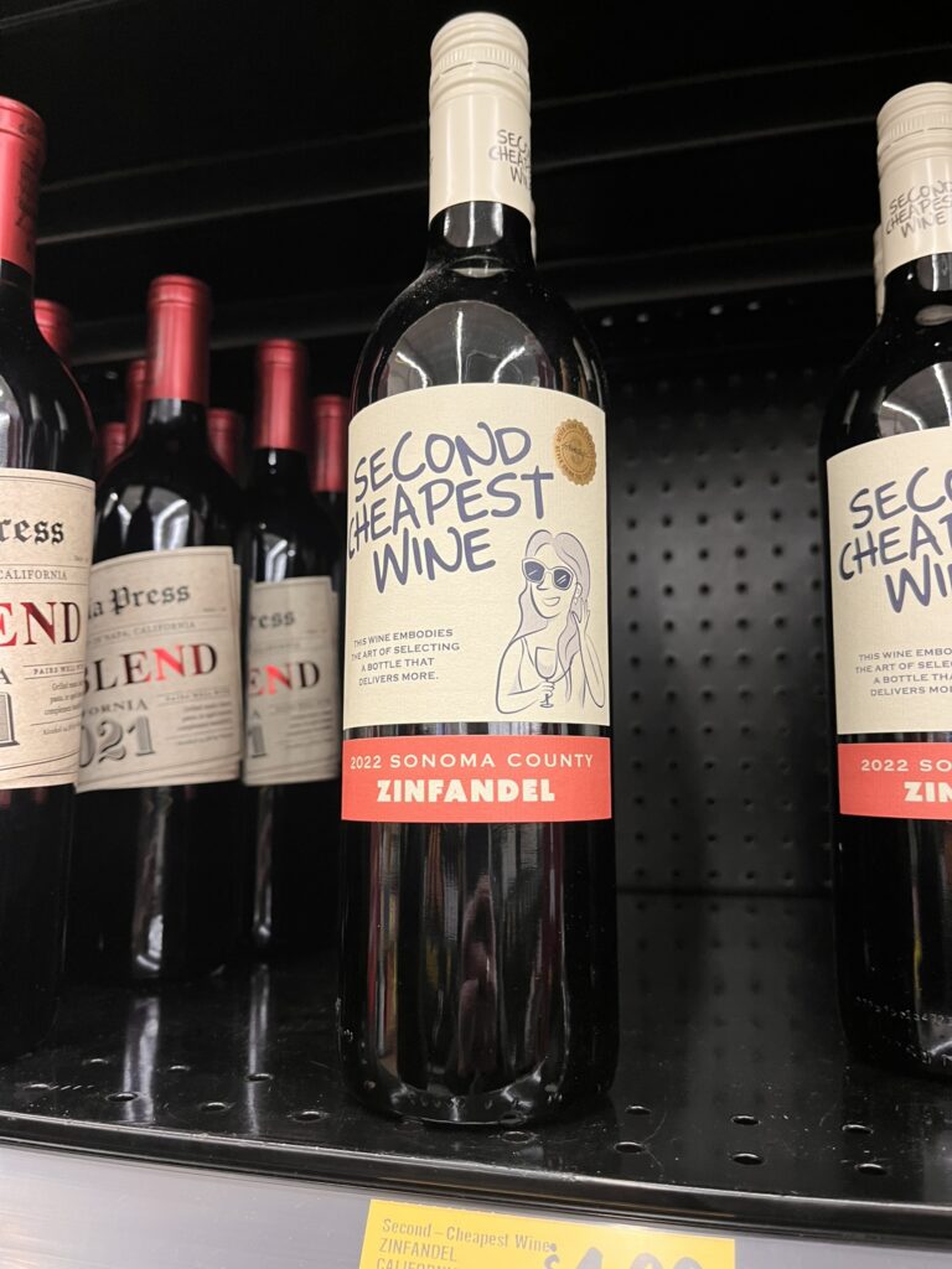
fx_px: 953
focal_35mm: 26
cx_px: 476
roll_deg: +1.1
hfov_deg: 53.1
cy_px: 634
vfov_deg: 67.3
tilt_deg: +6.1
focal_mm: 5.1
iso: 200
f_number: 1.6
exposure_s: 1/60
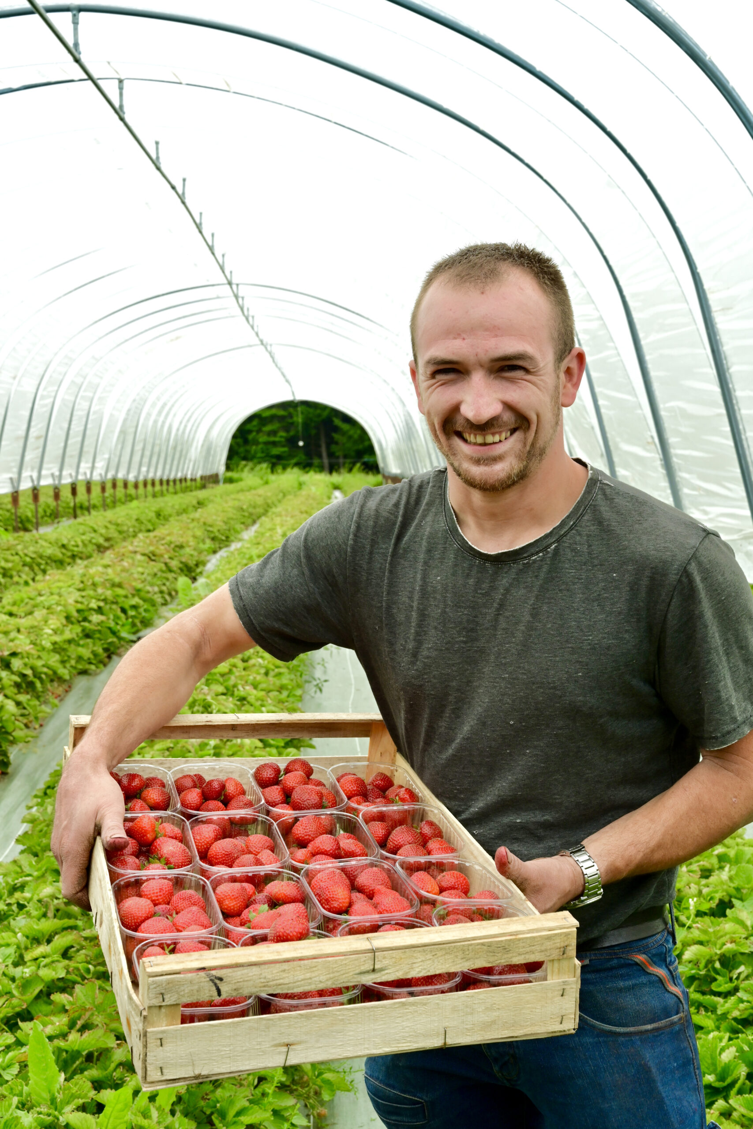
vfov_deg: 37.5
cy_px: 564
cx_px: 376
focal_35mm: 53
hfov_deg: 25.5
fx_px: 1663
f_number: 13
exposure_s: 1/125
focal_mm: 53
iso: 640
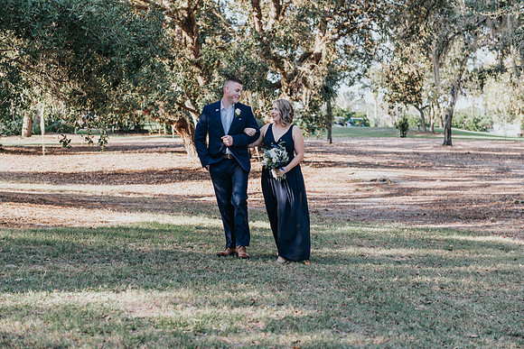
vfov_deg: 19.5
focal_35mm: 70
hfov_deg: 28.8
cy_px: 174
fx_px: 1019
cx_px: 262
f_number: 4
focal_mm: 70
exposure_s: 1/125
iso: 100
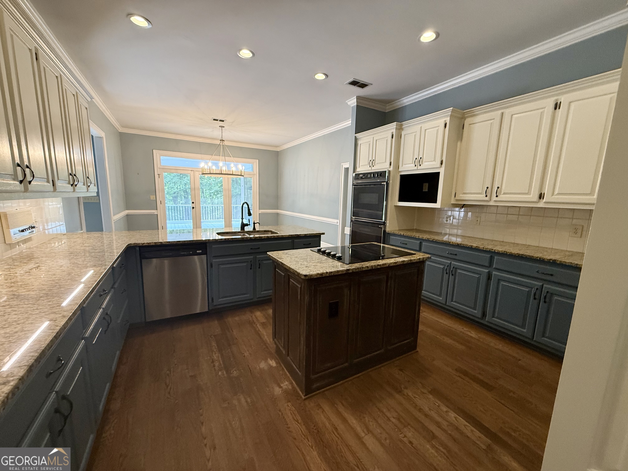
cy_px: 236
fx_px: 254
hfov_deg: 102.1
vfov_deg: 85.7
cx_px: 314
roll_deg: -2.1
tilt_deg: -8.8
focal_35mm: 14
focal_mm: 2.22
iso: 250
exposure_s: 1/60
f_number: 2.2
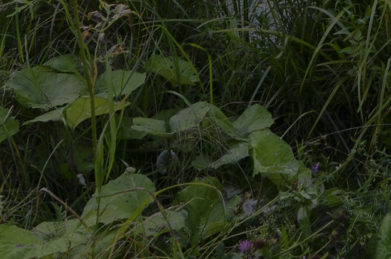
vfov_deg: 17.0
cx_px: 470
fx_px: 704
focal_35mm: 65
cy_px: -213
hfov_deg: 27.3
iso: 100
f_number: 9
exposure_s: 1/4
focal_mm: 11
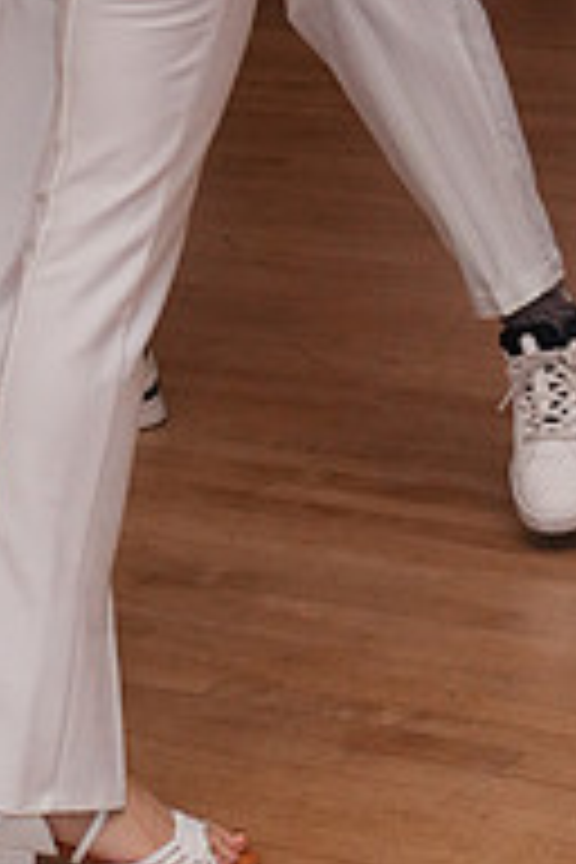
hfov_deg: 9.0
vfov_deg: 13.0
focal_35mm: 151
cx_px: 20
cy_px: -378
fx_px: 3624
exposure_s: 1/250
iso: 5000
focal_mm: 50
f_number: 5.6
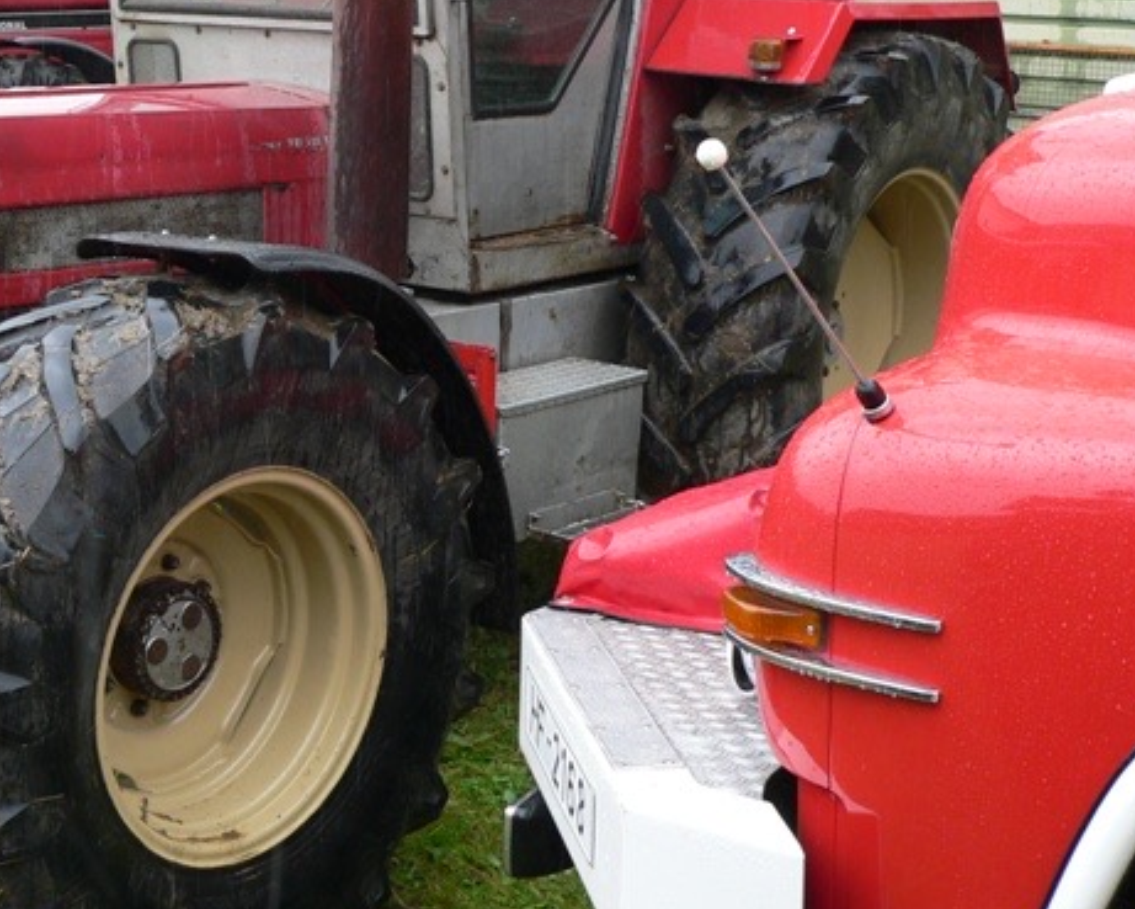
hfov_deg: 30.2
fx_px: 2050
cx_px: 224
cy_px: 212
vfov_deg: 24.7
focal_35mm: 61
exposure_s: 1/100
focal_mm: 6
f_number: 3.3
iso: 80
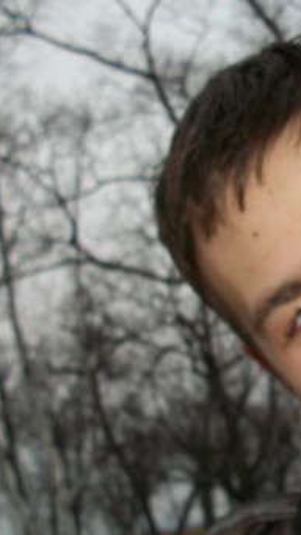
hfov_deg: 17.0
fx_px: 950
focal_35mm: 67
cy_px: 315
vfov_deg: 31.4
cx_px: 381
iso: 80
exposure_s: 1/60
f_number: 3.1
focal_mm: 6.3
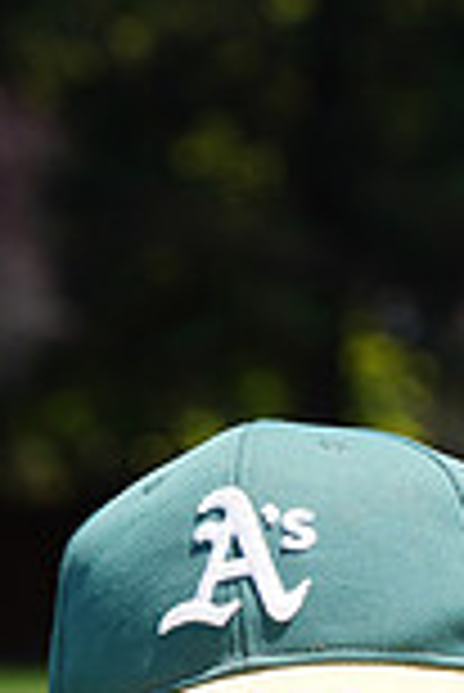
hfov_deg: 2.4
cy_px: 1184
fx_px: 10937
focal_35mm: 567
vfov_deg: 3.6
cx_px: 295
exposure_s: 1/200
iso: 200
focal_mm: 151
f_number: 10
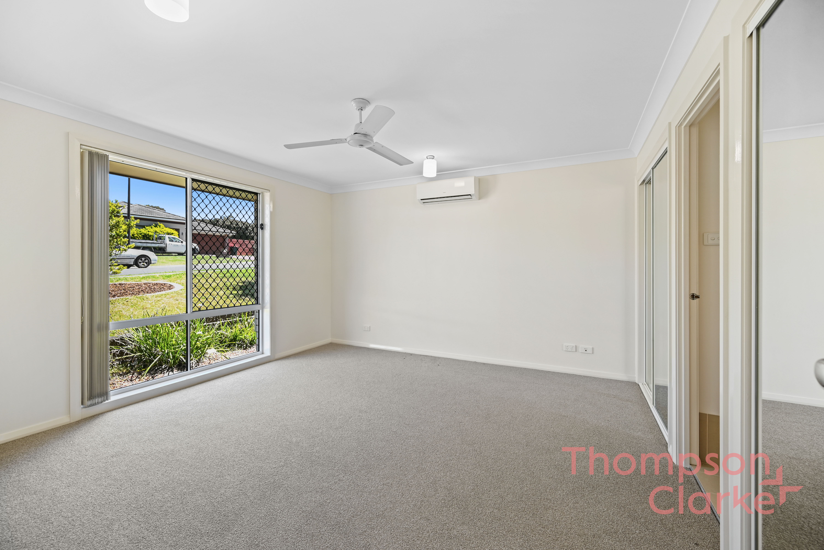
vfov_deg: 81.3
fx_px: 321
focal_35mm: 14
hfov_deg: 104.2
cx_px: 412
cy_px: 275
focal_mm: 14
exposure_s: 1/13
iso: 100
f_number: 4
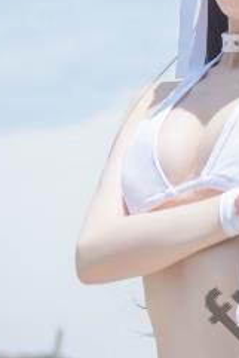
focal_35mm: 126
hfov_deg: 10.6
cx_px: 333
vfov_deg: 16.2
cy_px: 217
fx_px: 1253
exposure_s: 1/3200
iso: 100
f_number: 2.8
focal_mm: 38
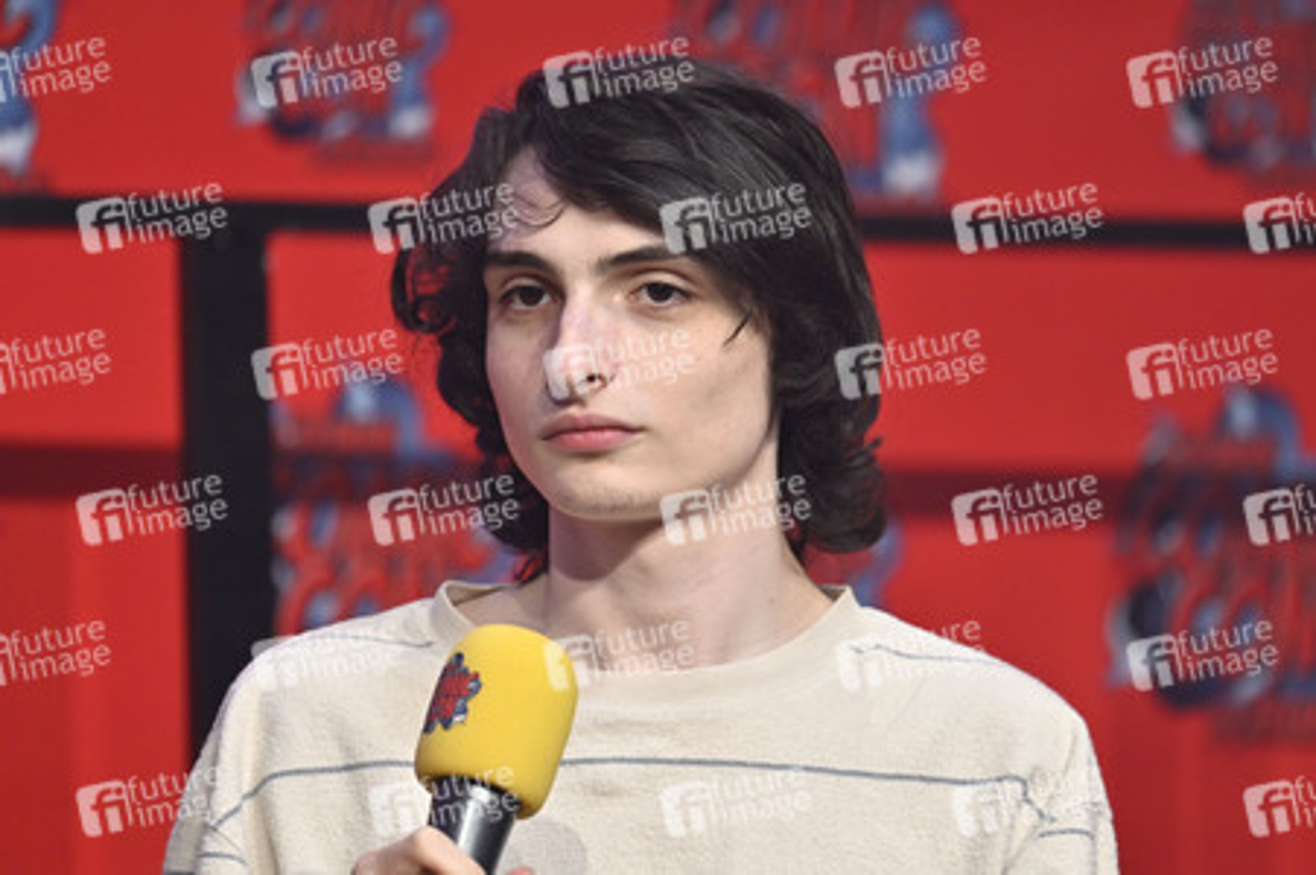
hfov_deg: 5.2
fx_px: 14611
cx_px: 658
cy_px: 438
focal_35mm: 400
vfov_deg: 3.4
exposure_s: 1/250
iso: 1600
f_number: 4.5
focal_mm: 400
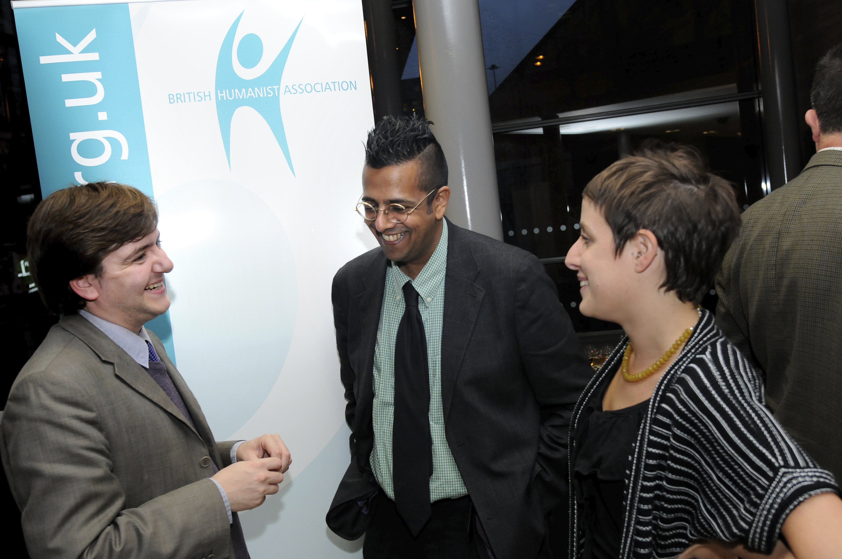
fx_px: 841
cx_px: 421
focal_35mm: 36
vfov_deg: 36.8
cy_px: 280
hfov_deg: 53.2
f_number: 4.5
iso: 800
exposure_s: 1/100
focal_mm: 24
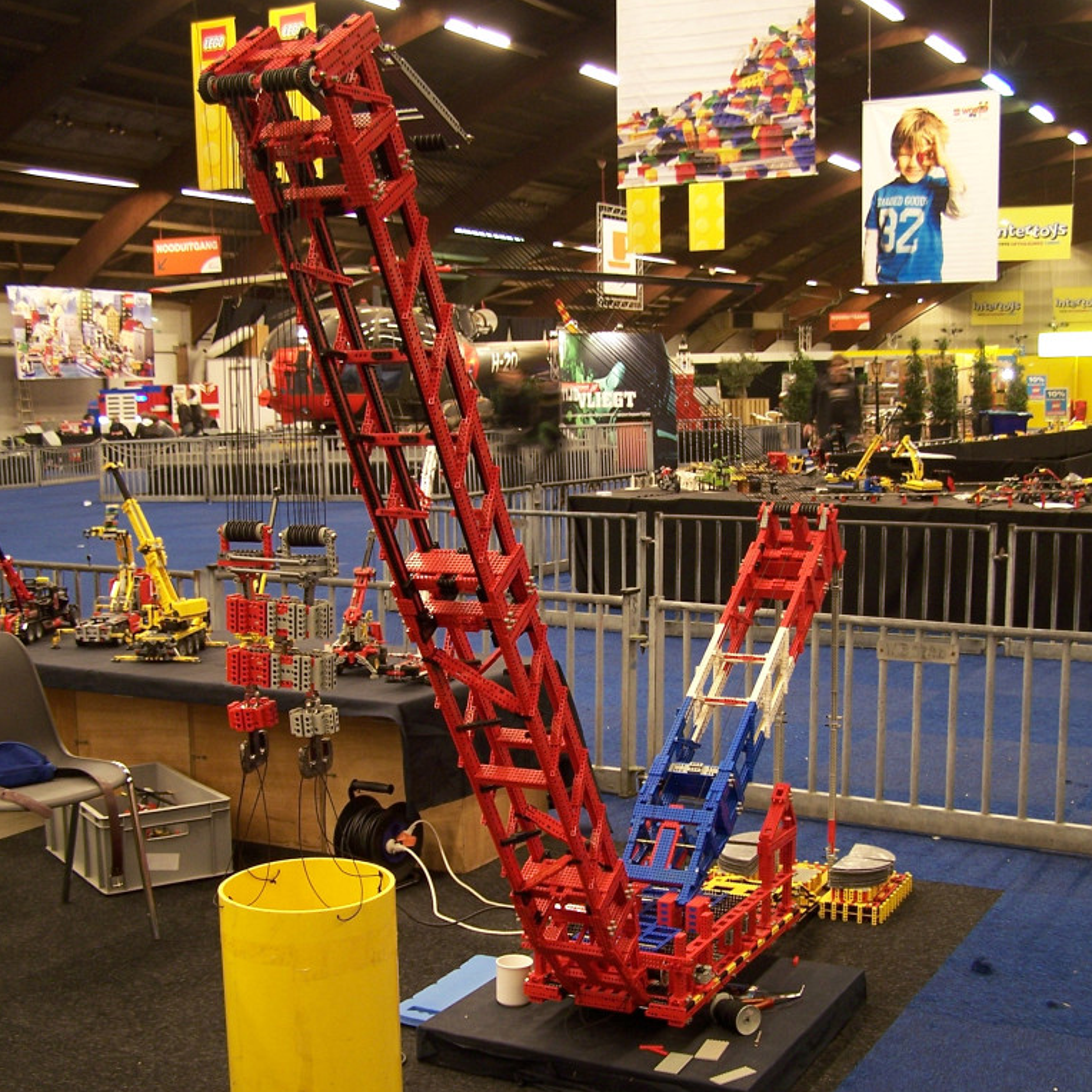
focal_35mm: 45
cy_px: 662
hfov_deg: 37.6
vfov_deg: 37.4
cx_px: 545
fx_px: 1606
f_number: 2.8
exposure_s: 1/2
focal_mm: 6.3
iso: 80
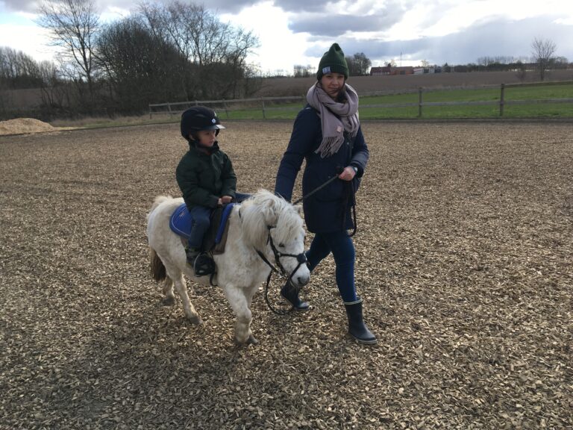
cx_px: 286
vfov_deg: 48.2
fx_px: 480
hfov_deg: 61.7
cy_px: 215
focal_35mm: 29
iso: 25
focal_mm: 4.15
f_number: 2.2
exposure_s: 1/680
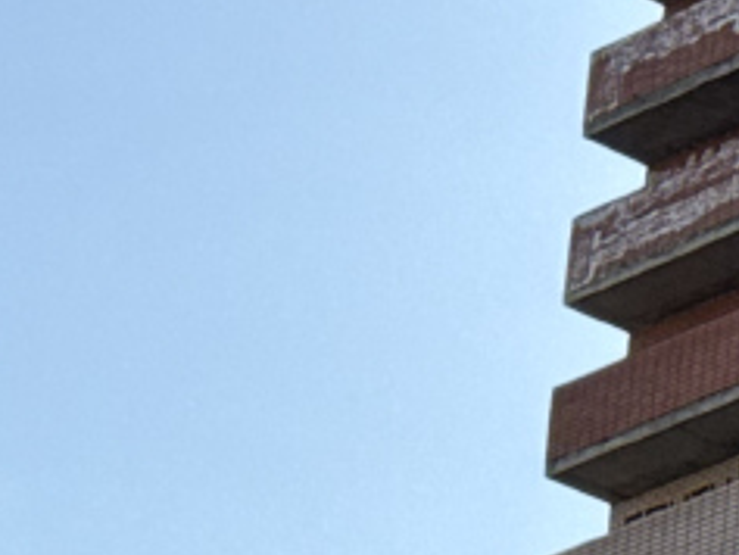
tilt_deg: +26.3
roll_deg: +0.2
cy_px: 413
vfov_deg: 5.7
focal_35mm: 263
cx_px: 2005
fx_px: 5618
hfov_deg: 6.9
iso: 64
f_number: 1.78
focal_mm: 6.76
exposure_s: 1/7874
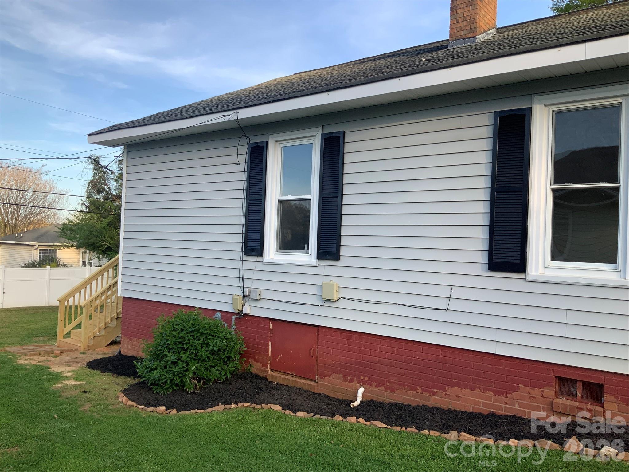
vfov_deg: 48.2
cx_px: 314
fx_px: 527
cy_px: 236
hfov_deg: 61.7
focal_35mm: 29
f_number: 1.8
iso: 16
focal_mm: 3
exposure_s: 1/491
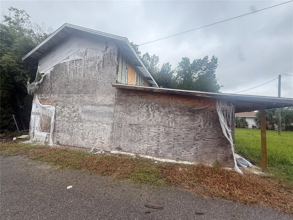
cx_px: 146
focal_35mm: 14
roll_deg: -2.1
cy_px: 110
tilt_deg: +5.0
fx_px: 119
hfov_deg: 102.1
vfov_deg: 85.7
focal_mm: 2.22
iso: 64
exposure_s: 1/799
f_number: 2.2
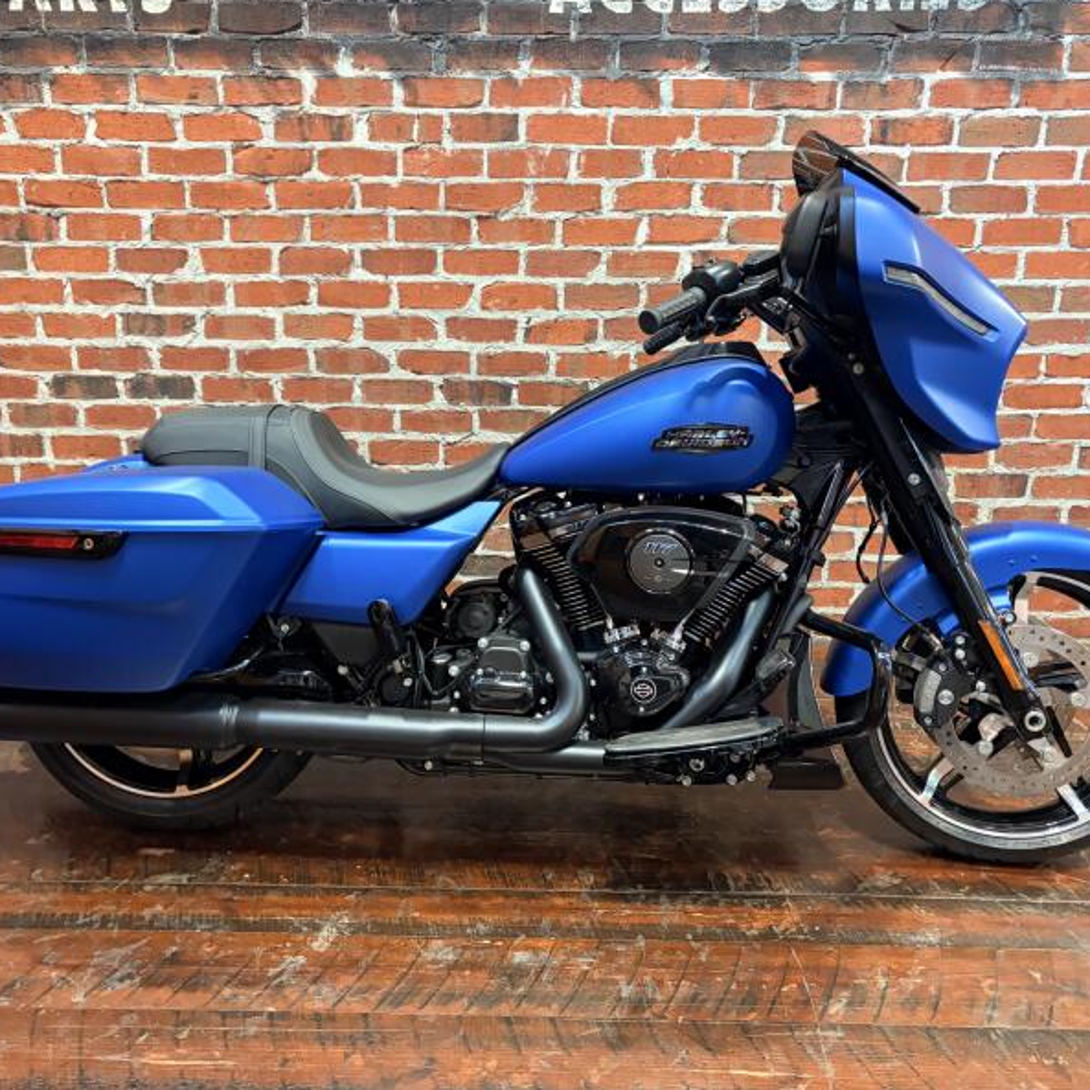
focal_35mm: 31
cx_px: 513
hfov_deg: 52.5
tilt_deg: -19.6
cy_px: 542
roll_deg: -2.5
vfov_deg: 52.5
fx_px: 1104
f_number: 1.6
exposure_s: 1/60
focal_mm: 5.96
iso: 400
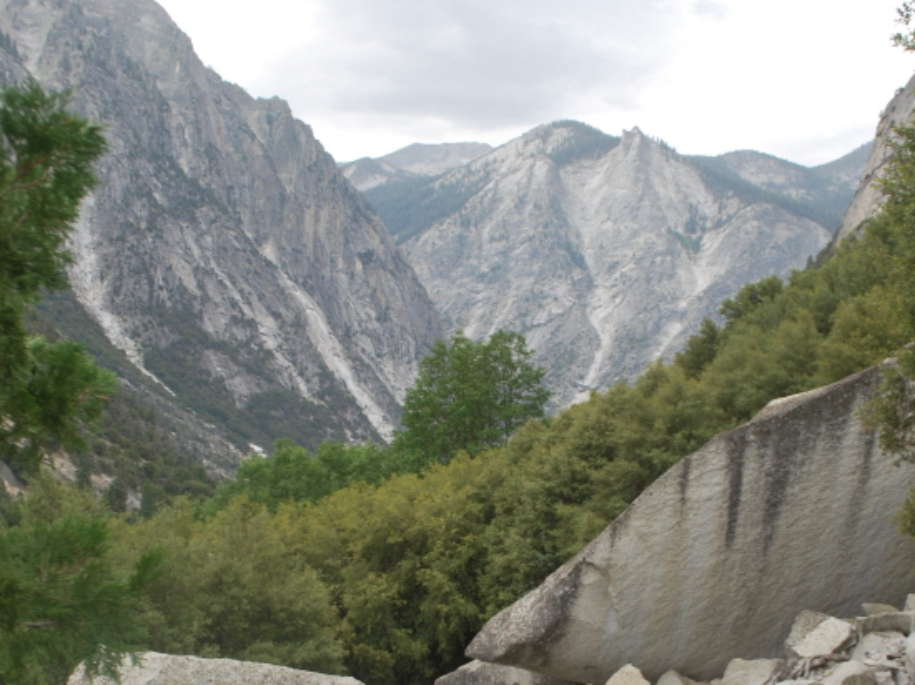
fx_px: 1374
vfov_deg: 27.8
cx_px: 507
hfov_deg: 36.8
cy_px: 480
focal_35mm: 52
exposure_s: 1/125
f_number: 5.6
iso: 125
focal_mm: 22
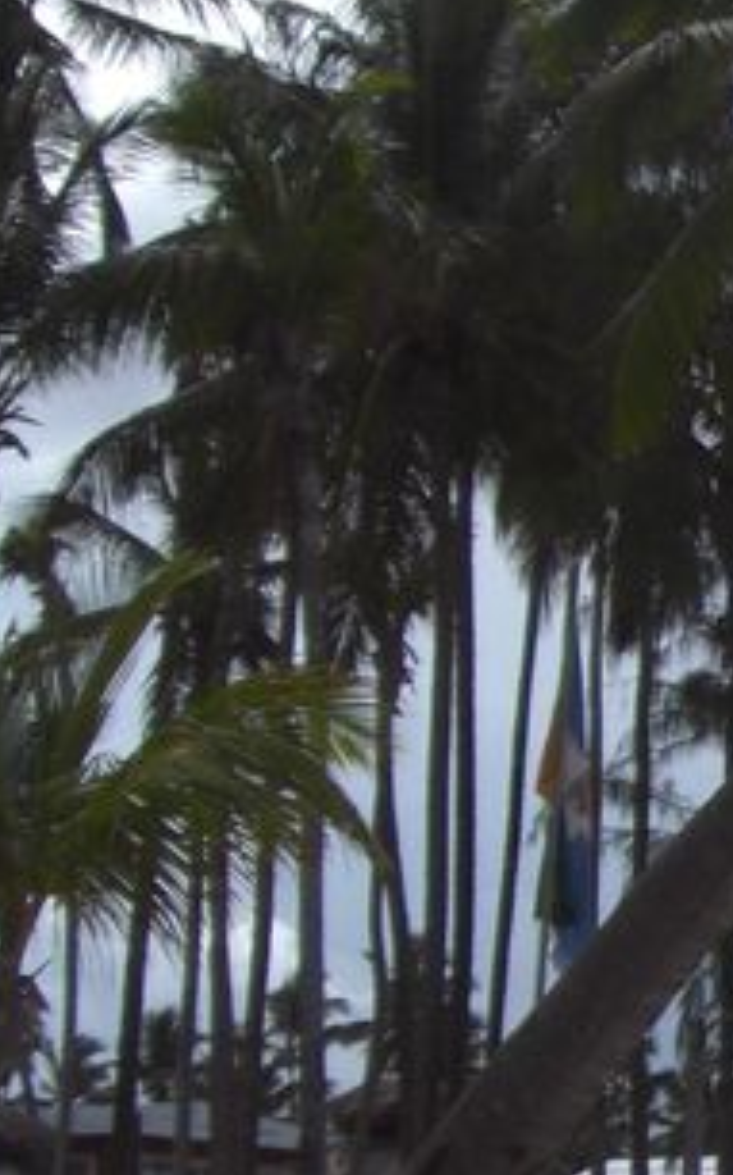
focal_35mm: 135
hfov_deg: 8.7
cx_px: 1861
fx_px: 4319
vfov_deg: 15.5
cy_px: 779
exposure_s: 1/250
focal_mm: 6.2
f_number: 8
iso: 64
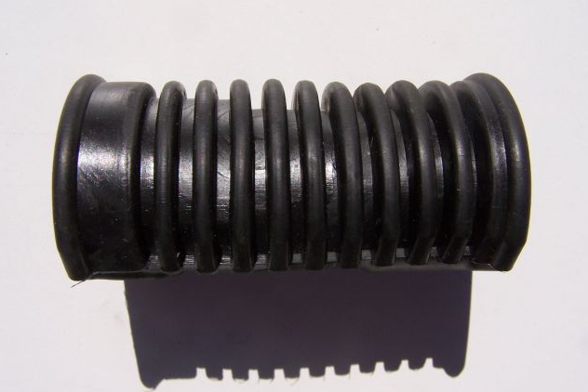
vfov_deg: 33.4
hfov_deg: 48.4
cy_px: 194
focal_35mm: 40
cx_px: 293
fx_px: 654
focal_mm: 6.3
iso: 80
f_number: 5.6
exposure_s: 1/750
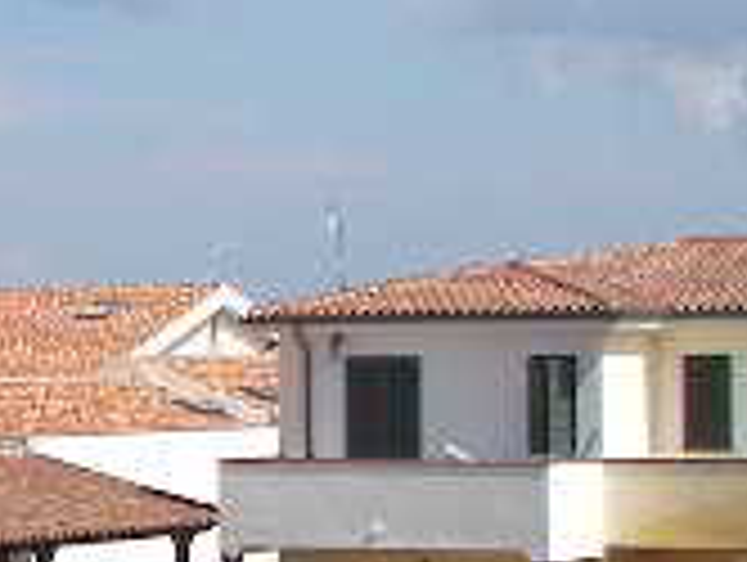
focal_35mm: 173
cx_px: -549
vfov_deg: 8.6
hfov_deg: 10.8
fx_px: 3739
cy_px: 333
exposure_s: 1/800
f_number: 2.8
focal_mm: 6
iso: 50
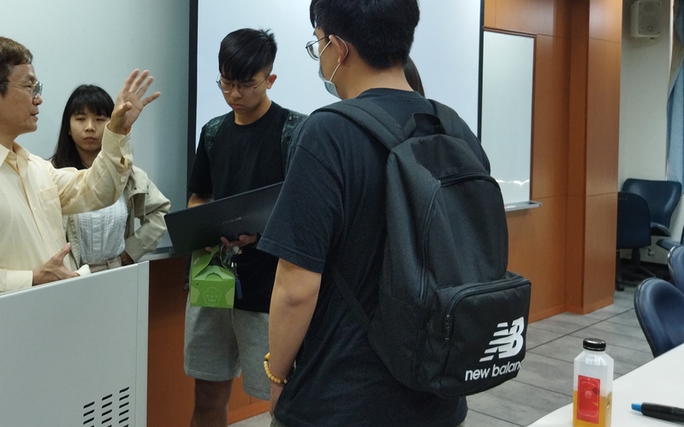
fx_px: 801
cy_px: 128
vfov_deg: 29.5
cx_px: 185
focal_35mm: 43
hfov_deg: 44.9
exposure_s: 1/60
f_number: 1.79
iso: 150
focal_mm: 4.71
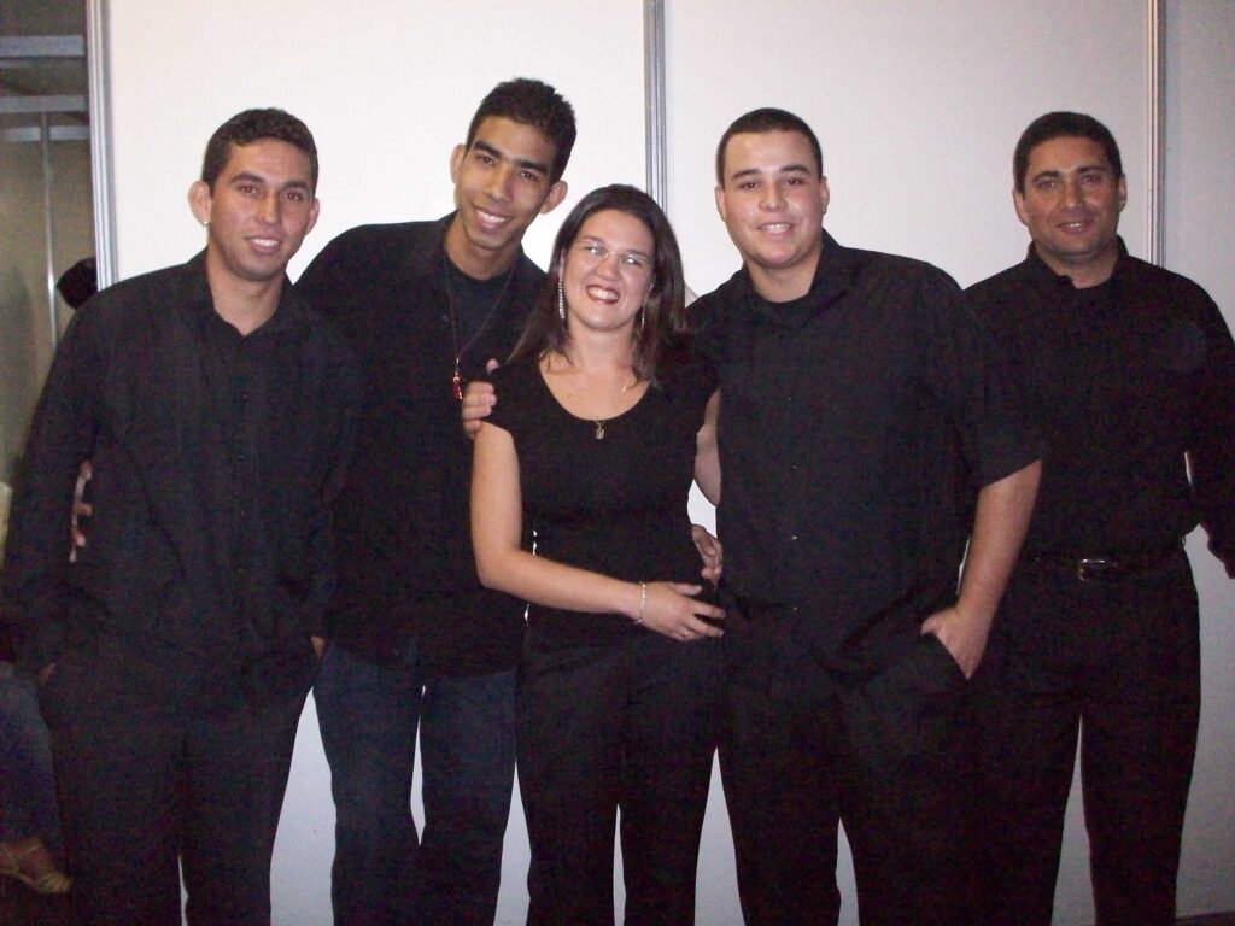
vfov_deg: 38.7
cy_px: 463
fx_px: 1320
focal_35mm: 37
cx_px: 618
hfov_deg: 50.1
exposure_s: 1/64
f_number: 2.8
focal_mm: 6.2
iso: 800
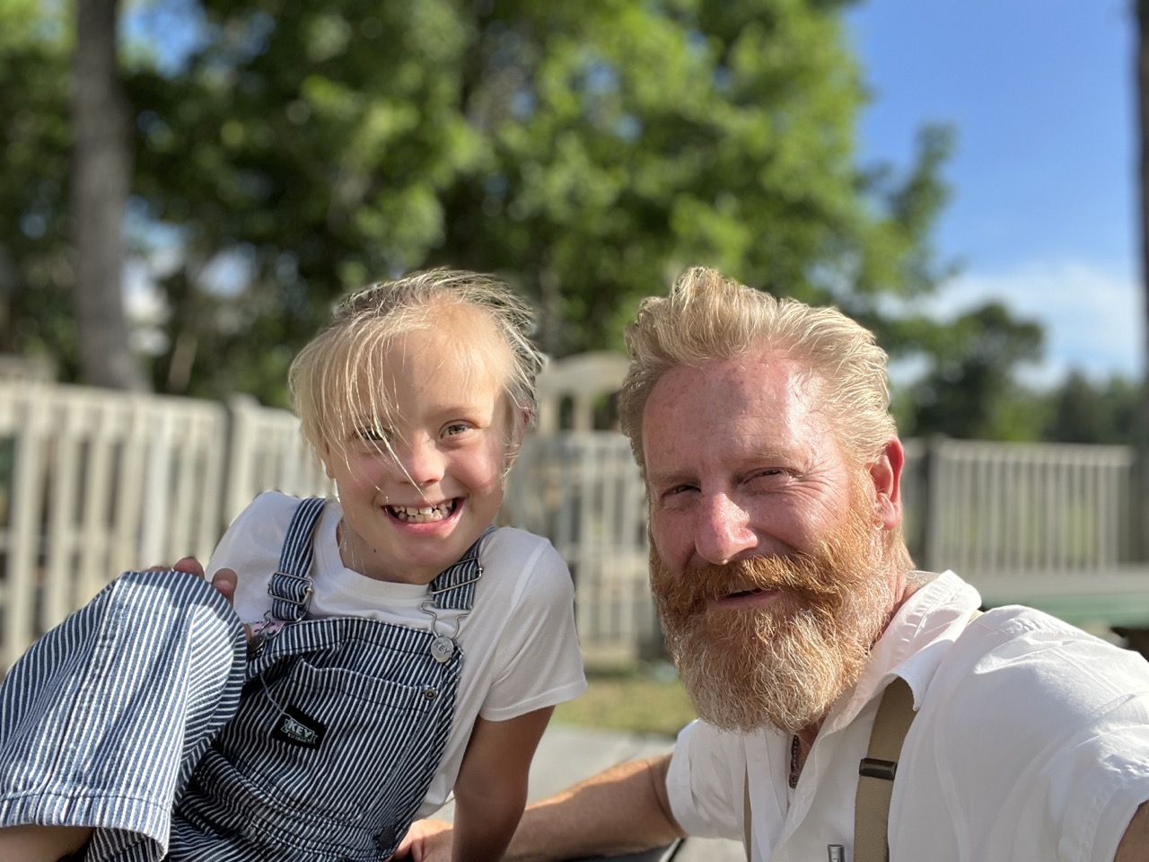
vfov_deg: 46.8
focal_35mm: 30
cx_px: 574
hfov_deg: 60.0
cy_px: 431
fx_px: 996
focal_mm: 2.71
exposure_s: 1/535
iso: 32
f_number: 2.2
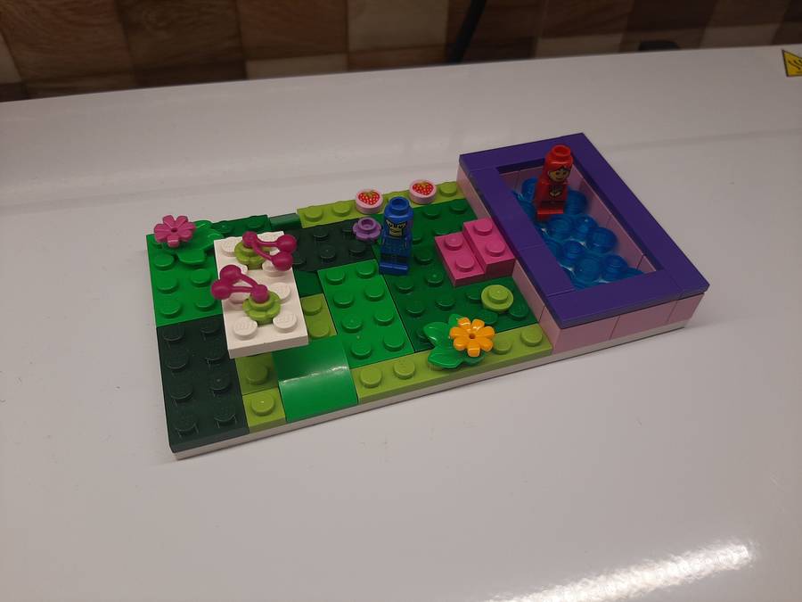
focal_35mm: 27
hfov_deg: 65.3
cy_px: 301
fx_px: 626
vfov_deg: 51.4
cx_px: 401
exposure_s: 1/103
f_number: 1.7
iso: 40
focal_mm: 3.93
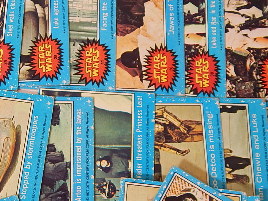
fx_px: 426
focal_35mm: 55
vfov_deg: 26.5
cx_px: 76
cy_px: 104
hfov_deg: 34.4
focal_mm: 5.6
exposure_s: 1/30
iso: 140
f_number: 3.2
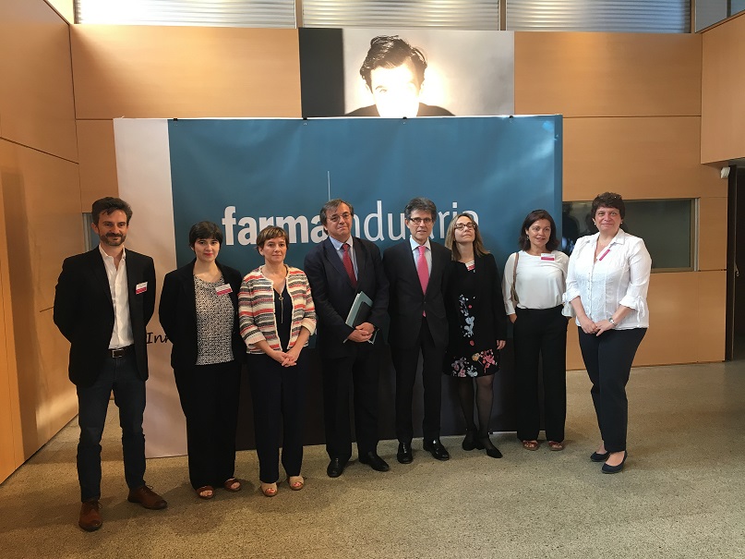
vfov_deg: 48.2
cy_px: 280
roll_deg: +0.9
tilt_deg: -4.6
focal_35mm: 29
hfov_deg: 61.7
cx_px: 372
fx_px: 624
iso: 80
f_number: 2.2
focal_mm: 4.15
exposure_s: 1/33
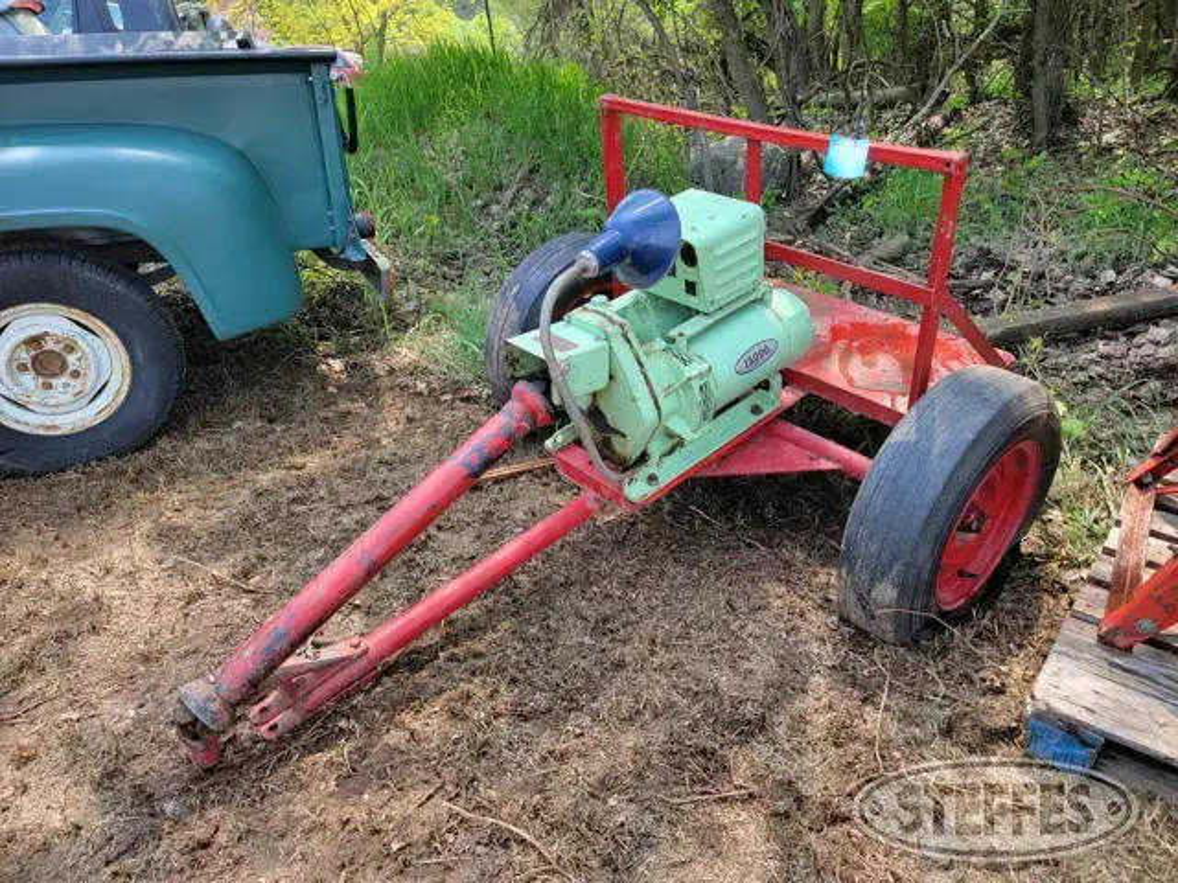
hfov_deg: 71.6
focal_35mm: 24
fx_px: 817
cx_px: 589
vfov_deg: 56.8
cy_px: 442
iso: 16
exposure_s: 1/136
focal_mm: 6.7
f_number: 1.8
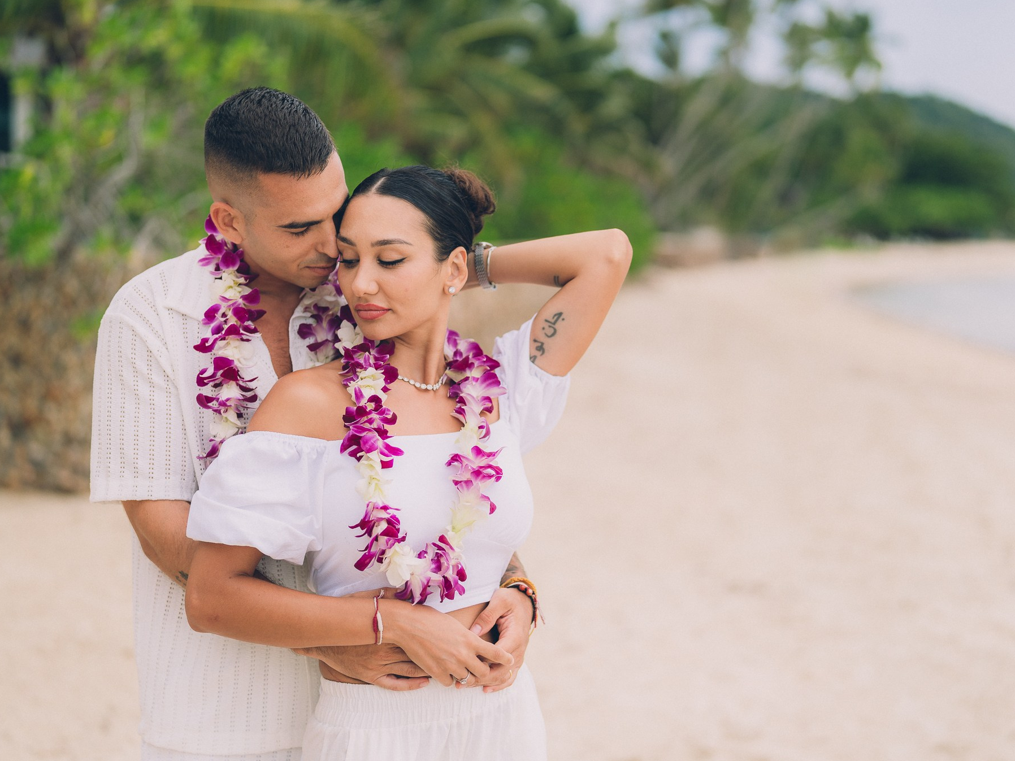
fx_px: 1759
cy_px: 386
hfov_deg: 32.1
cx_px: 576
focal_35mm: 60
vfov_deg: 24.4
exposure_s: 1/500
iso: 50
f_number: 1.4
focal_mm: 50
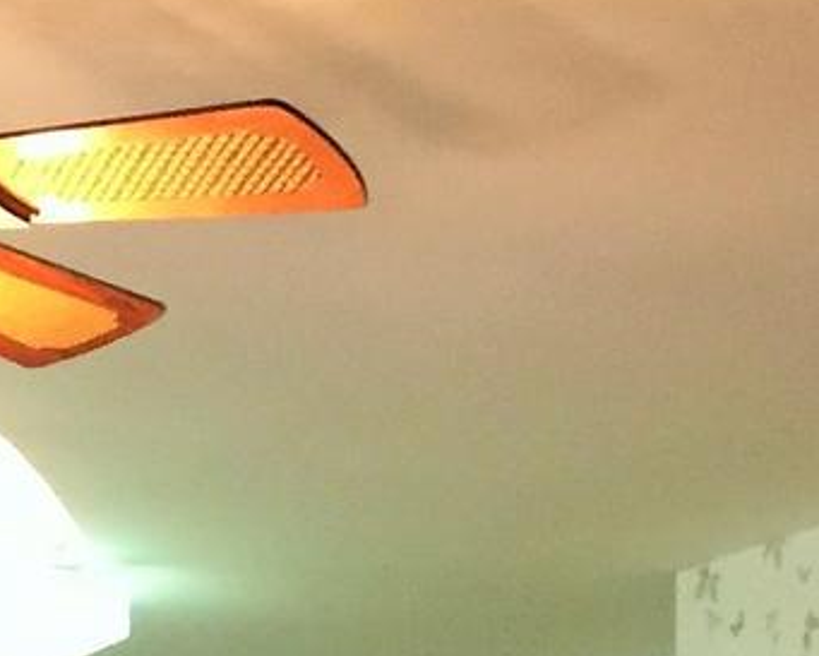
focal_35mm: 170
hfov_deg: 11.3
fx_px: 4122
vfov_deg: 8.1
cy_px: 1789
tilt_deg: -6.1
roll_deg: -0.1
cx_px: 516
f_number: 2.2
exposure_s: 1/30
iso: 200
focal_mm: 4.15
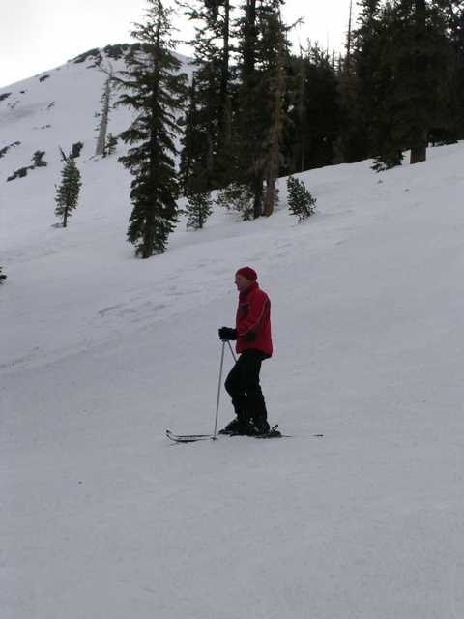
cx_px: 232
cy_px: 310
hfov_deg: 12.9
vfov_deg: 17.1
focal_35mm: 115
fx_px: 2055
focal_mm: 17.4
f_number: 4.9
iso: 50
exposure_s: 1/726
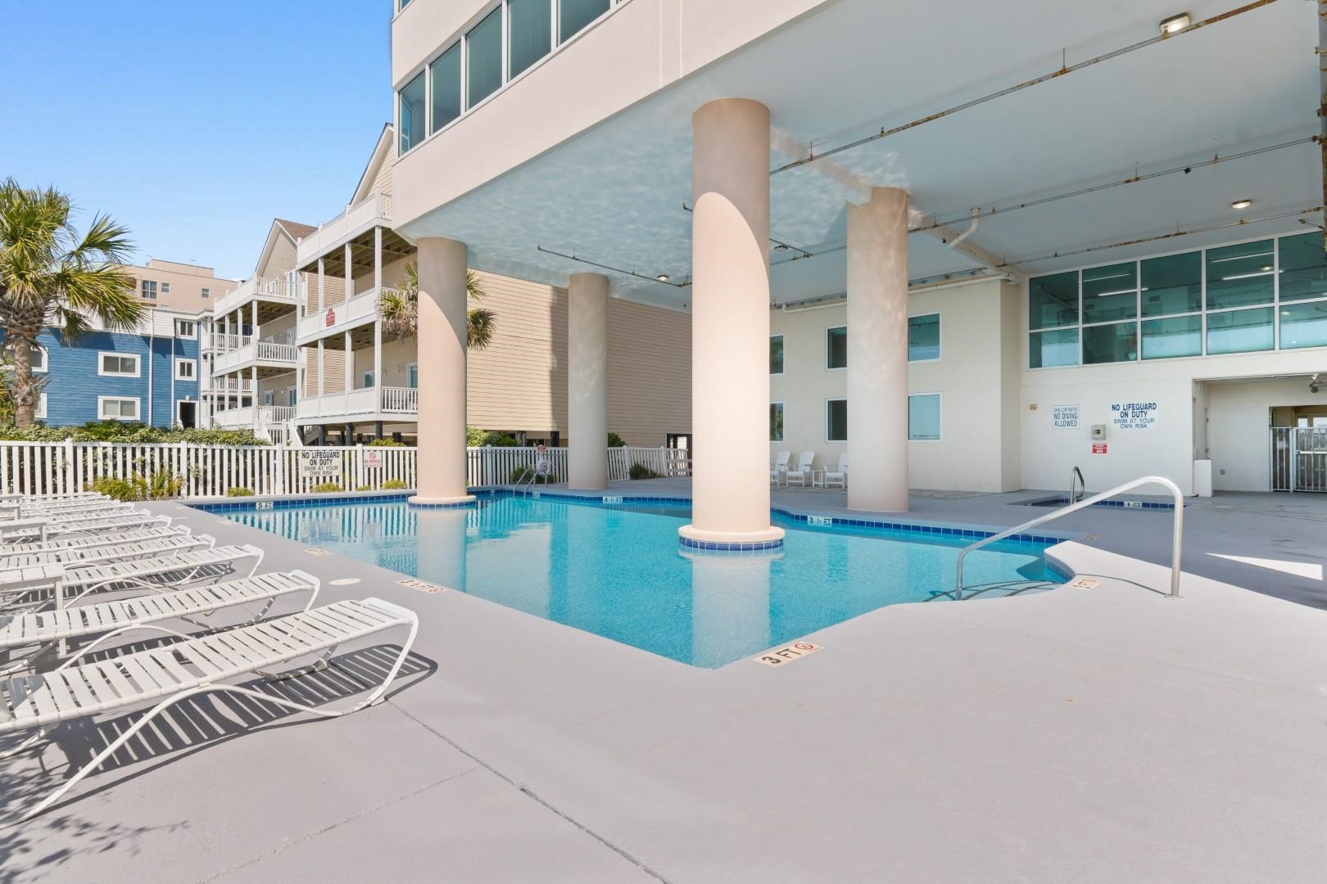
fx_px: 663
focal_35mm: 18
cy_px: 442
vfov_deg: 67.4
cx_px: 664
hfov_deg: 90.0
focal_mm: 12
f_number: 7.1
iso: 100
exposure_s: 1/200
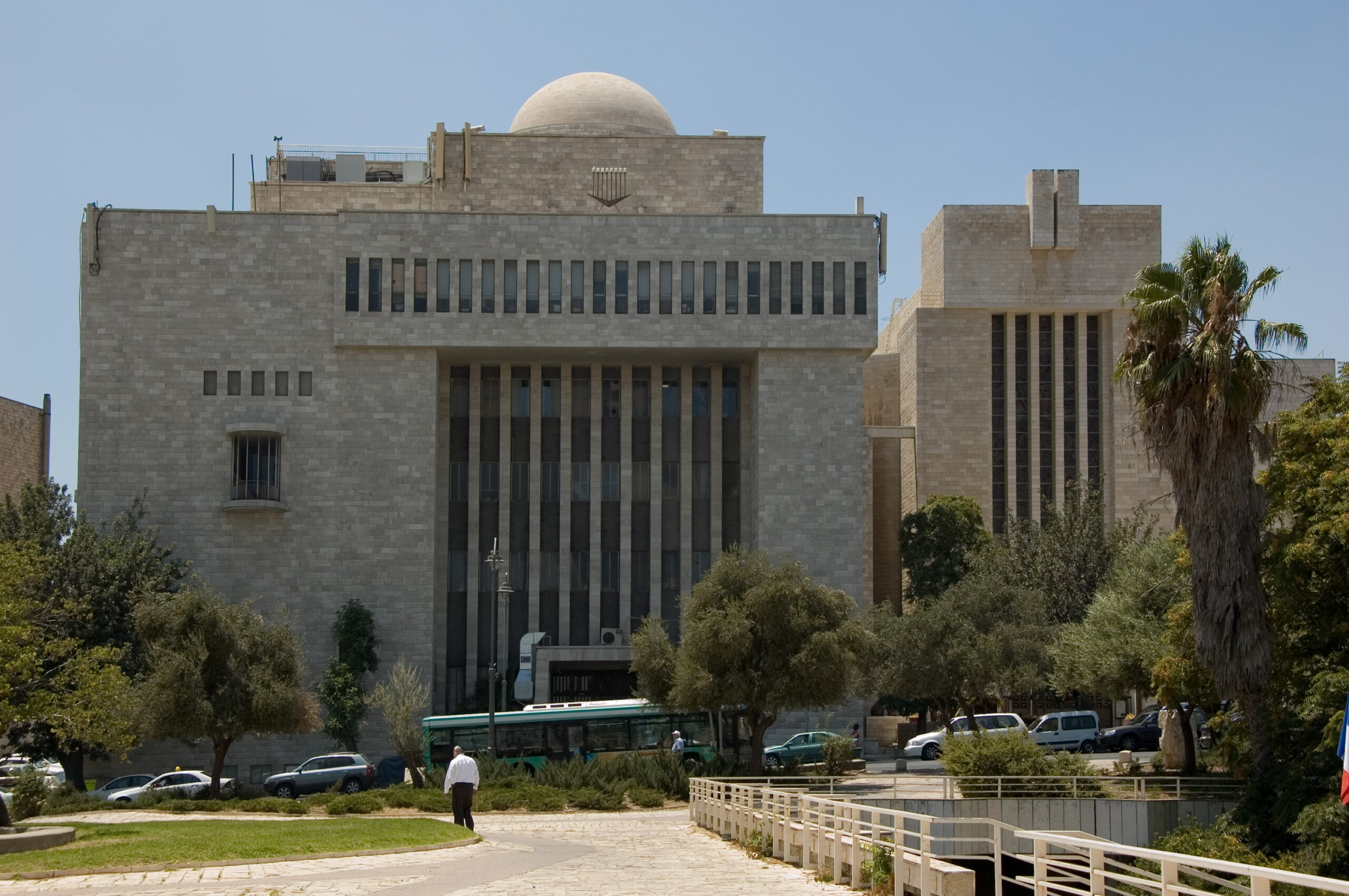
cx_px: 674
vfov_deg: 25.0
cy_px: 448
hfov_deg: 36.9
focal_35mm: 54
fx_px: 2022
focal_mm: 36
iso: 200
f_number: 8
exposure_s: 1/250
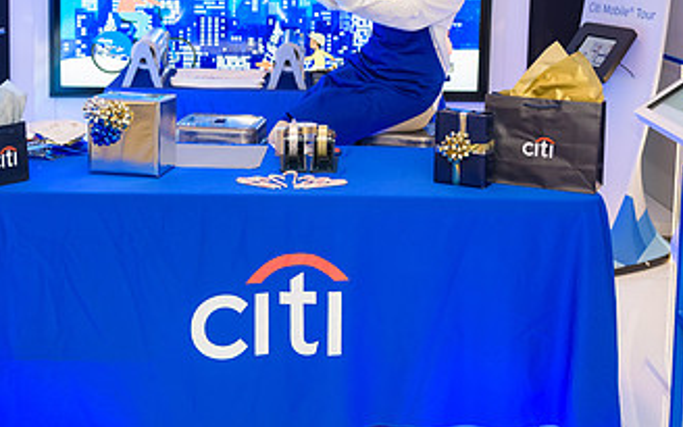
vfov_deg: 20.3
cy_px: 49
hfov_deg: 32.5
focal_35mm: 63
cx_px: 335
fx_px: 1173
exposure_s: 1/125
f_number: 3.2
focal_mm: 35
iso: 800
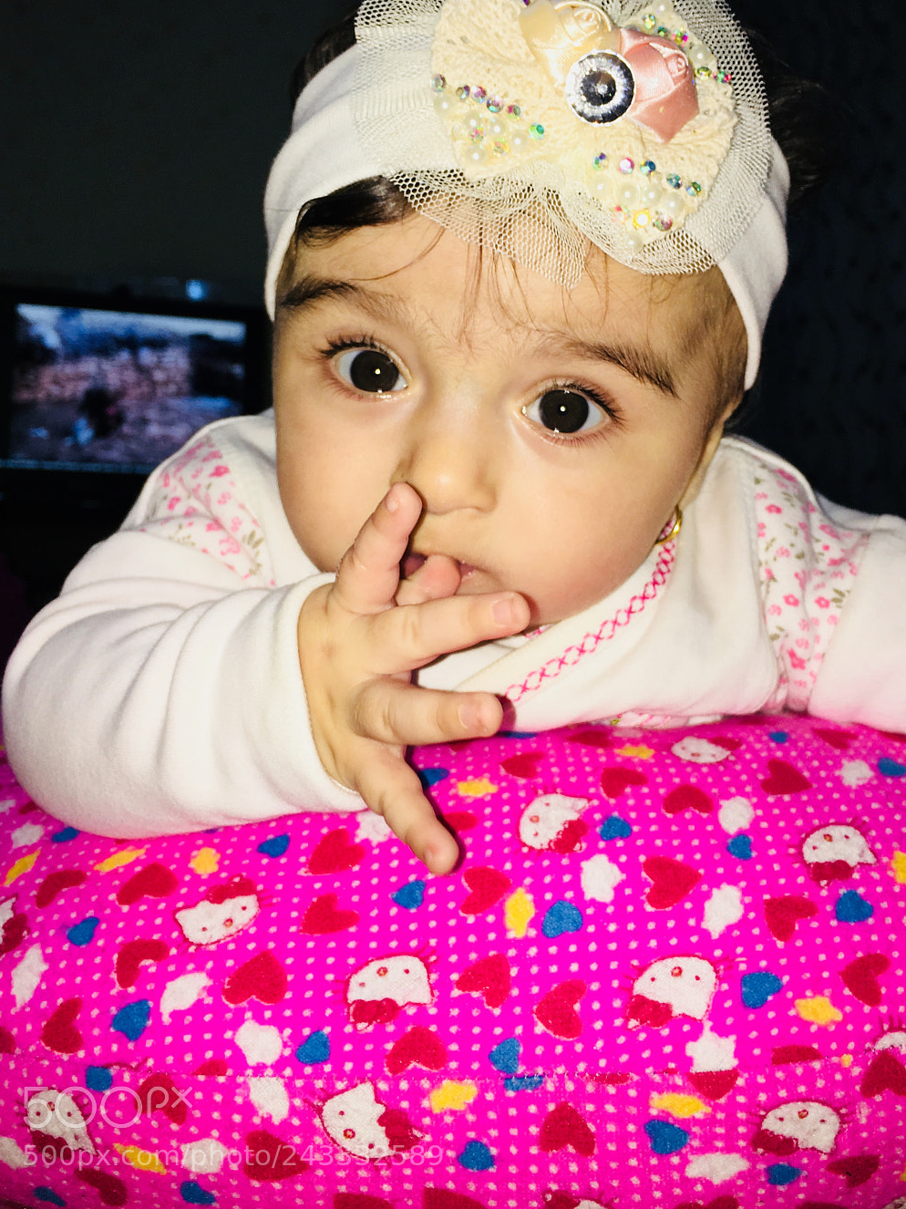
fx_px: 1222
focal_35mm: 35
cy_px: 498
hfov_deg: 40.6
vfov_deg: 52.4
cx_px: 513
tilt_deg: +9.9
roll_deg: -0.2
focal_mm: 4.15
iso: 25
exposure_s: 1/36
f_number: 2.2
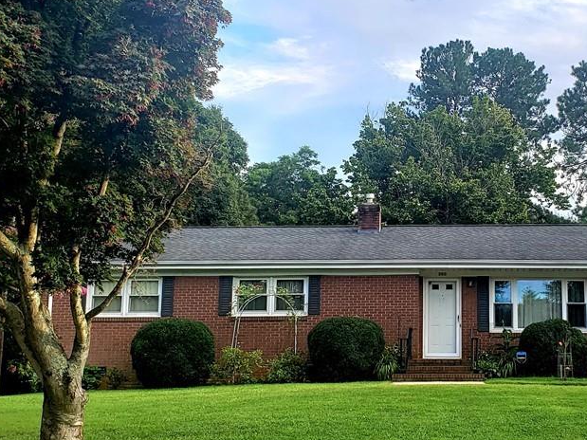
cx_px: 431
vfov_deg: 33.6
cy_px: 208
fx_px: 729
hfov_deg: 42.7
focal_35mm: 43
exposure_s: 1/180
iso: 50
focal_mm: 4.3
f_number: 2.4
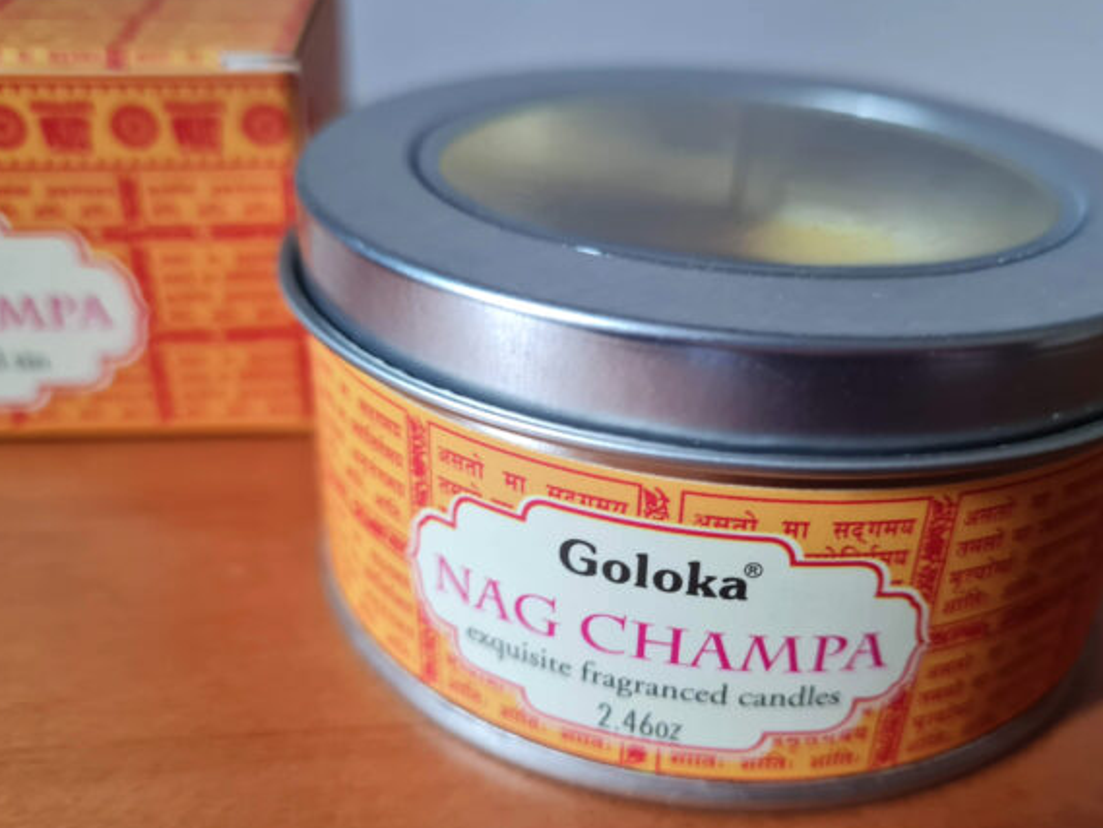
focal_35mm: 32
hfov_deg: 56.6
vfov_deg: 44.0
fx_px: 1020
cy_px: 482
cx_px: 620
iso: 200
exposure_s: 1/40
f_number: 1.8
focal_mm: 5.4
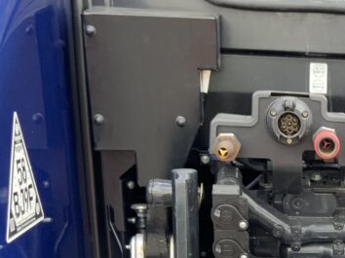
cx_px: 391
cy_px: 325
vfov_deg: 16.7
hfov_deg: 21.9
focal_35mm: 84
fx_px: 837
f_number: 1.8
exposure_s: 1/122
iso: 32
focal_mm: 3
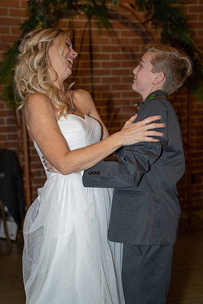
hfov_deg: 28.1
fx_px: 406
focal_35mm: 48
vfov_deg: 41.1
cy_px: 152
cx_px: 102
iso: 2000
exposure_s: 1/125
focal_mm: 48
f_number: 2.8
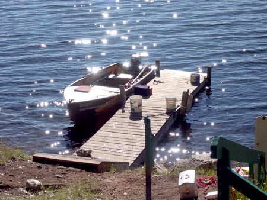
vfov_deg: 13.0
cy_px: 100
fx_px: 880
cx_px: 134
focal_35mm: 114
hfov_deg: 17.3
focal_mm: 24
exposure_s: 1/88.4
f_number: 13.4
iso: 100
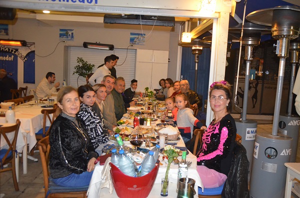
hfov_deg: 57.3
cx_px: 150
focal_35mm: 33
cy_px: 99
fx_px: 274
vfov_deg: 39.8
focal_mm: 22
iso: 3200
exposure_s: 1/60
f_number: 3.5
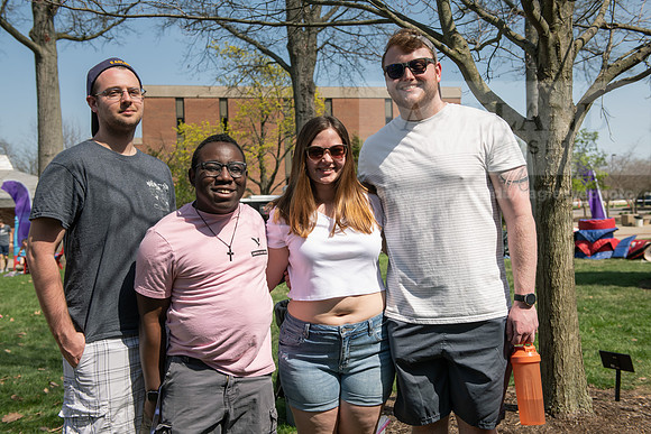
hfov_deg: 48.4
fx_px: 723
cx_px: 326
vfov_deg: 33.4
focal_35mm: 40
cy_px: 217
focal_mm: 40
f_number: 5.6
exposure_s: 1/640
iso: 160
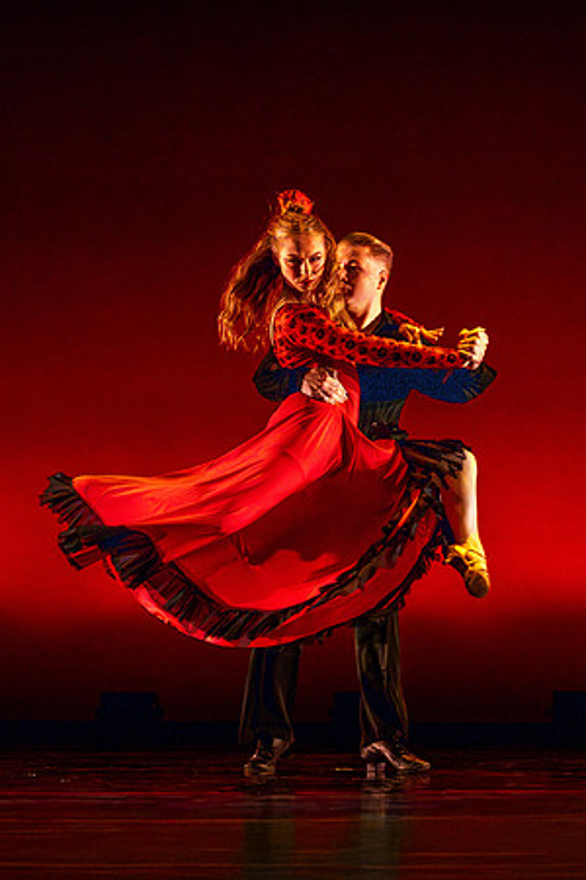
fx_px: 2851
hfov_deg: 11.7
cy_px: 474
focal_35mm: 117
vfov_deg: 17.5
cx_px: 353
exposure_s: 1/320
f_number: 2.8
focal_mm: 70
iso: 3200
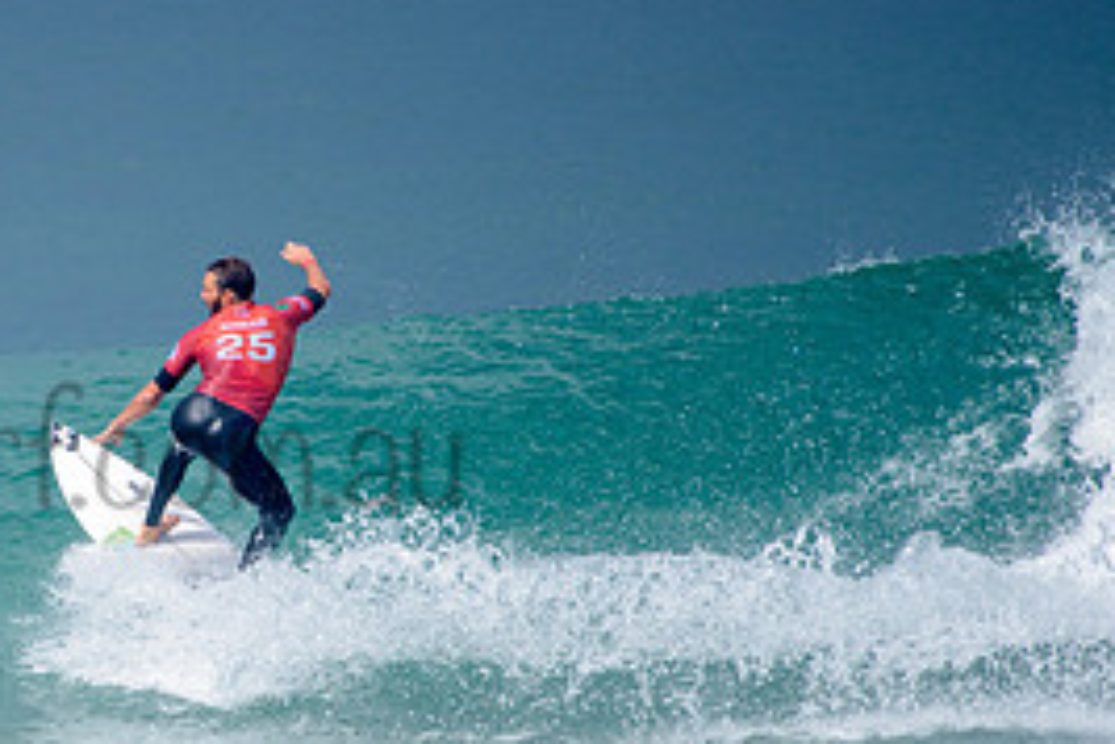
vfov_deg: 1.3
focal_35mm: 1085
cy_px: 412
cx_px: 21
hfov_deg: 1.9
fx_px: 33602
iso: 160
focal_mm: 500
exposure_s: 1/2000
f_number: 5.6
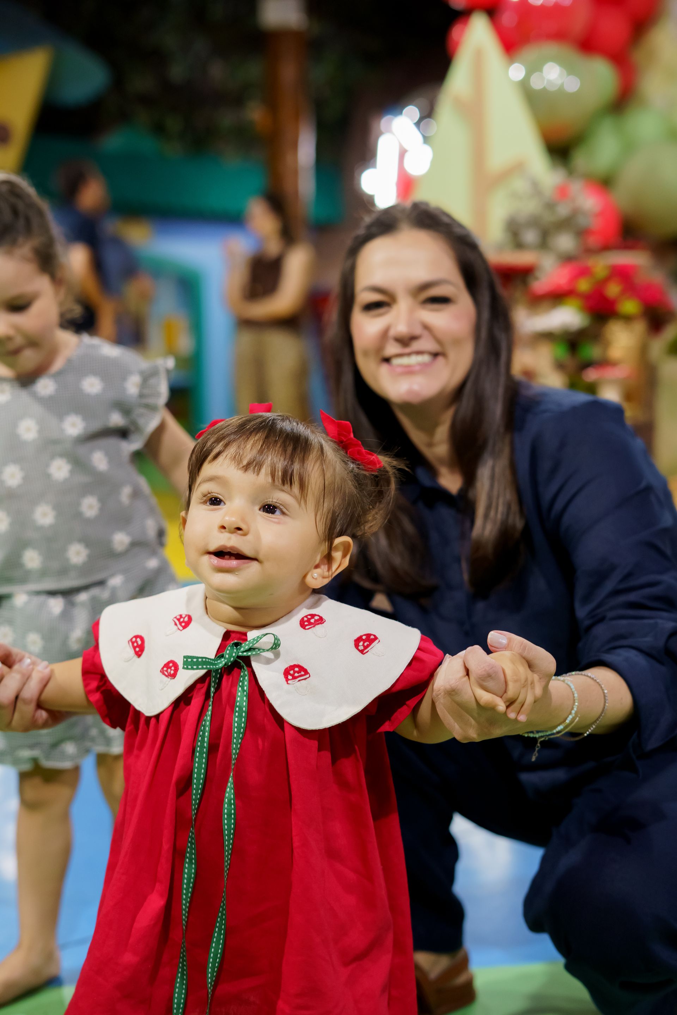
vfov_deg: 39.6
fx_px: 1410
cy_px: 508
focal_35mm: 50
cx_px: 338
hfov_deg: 27.0
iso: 2500
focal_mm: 50
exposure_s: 1/200
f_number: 2.8
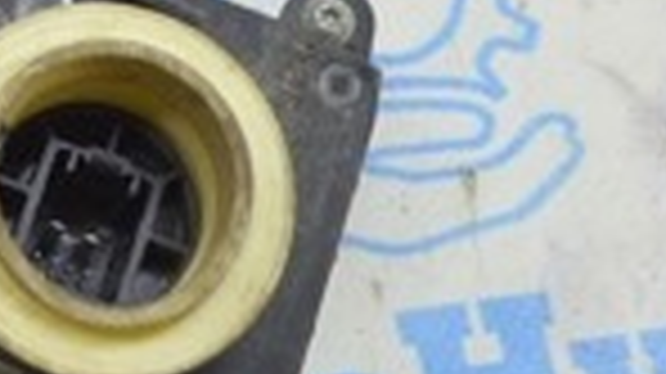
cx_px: -351
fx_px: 3106
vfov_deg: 6.6
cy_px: -408
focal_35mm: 176
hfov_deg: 11.7
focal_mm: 26
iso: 400
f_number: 5.6
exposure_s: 1/20
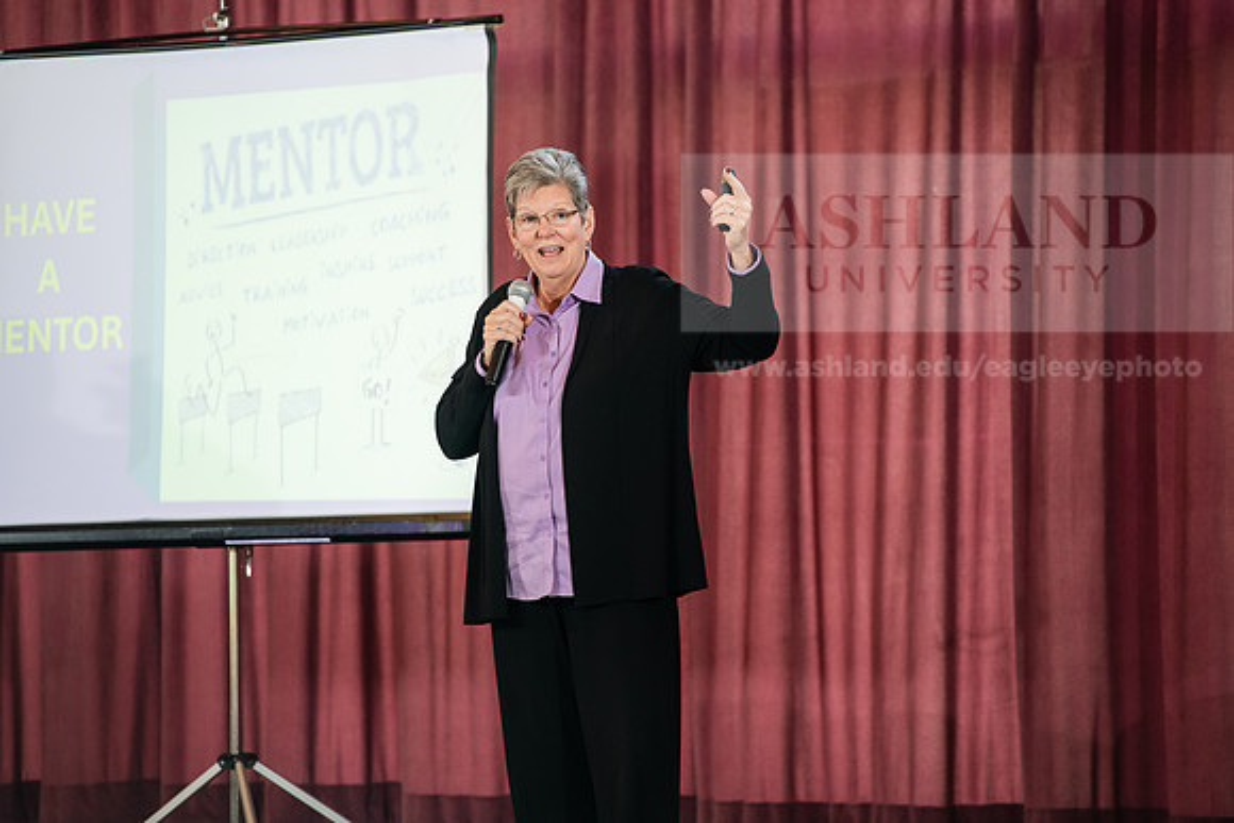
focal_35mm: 200
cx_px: 617
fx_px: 6857
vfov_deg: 6.9
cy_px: 412
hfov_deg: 10.3
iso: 1600
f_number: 3.5
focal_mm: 200
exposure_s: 1/200
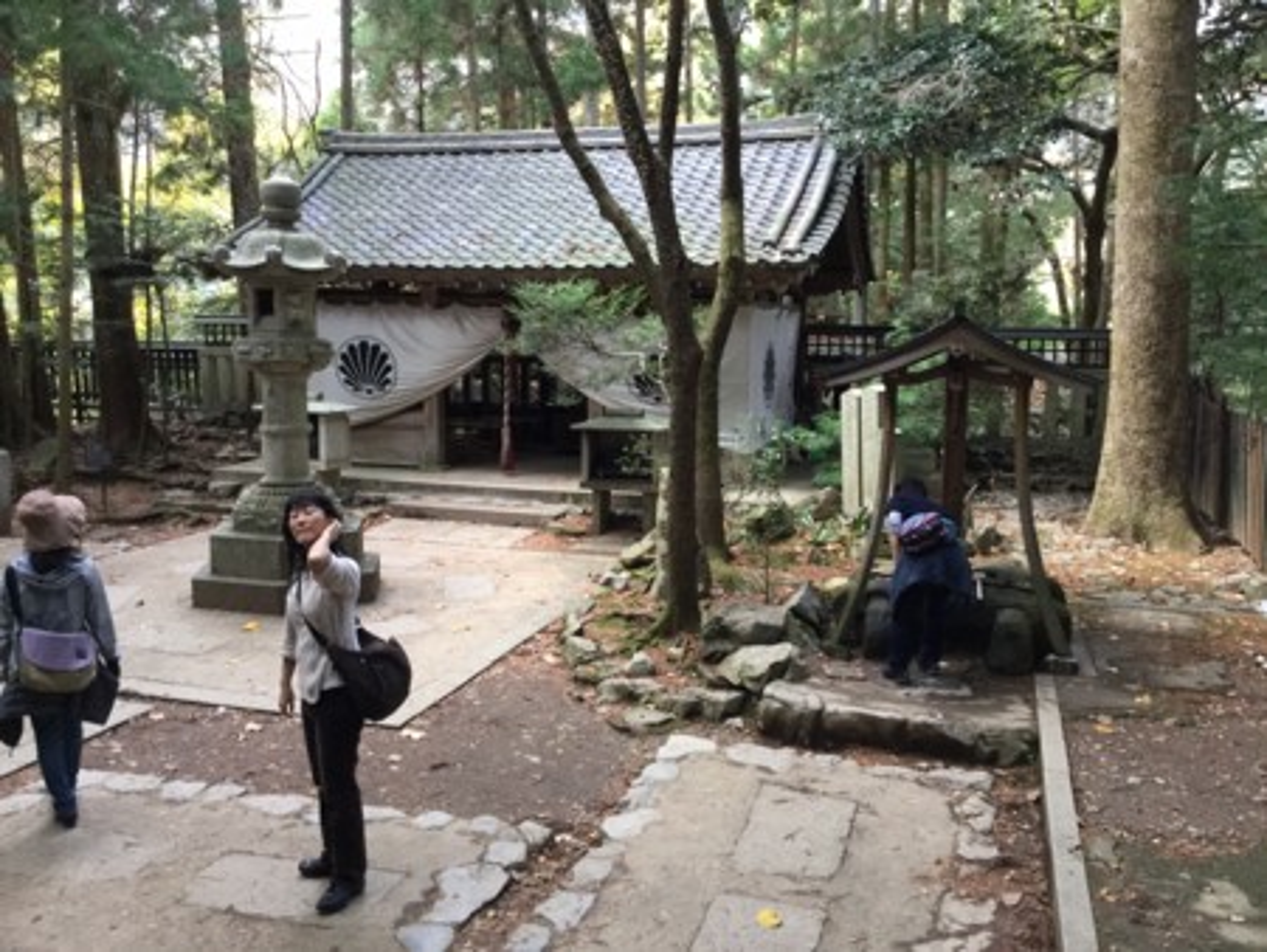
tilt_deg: -9.2
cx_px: 634
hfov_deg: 58.3
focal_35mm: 31
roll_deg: -1.1
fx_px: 1135
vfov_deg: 45.5
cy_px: 476
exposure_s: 1/30
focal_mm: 3.3
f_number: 2.4
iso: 50
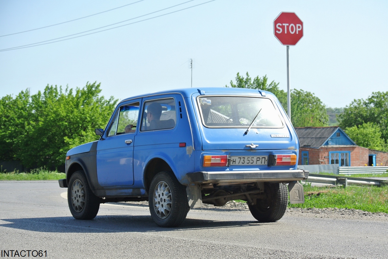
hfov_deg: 22.4
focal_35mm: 91
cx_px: 194
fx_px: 981
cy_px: 130
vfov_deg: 15.0
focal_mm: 33.9
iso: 100
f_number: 4.5
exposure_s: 1/500
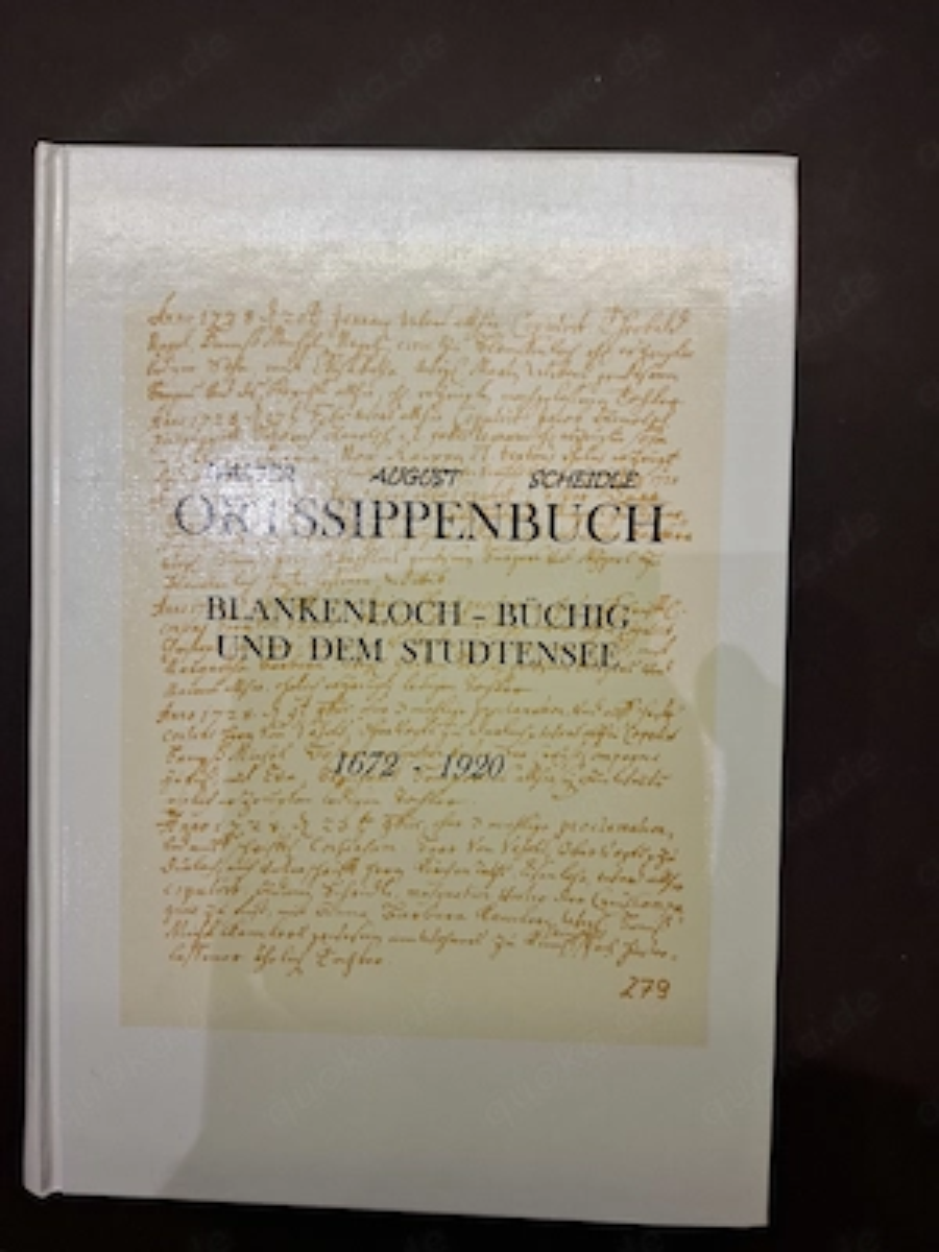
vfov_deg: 73.9
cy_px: 626
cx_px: 470
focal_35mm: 23
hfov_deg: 58.9
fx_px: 832
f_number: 1.8
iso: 100
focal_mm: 5.54
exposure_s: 1/100
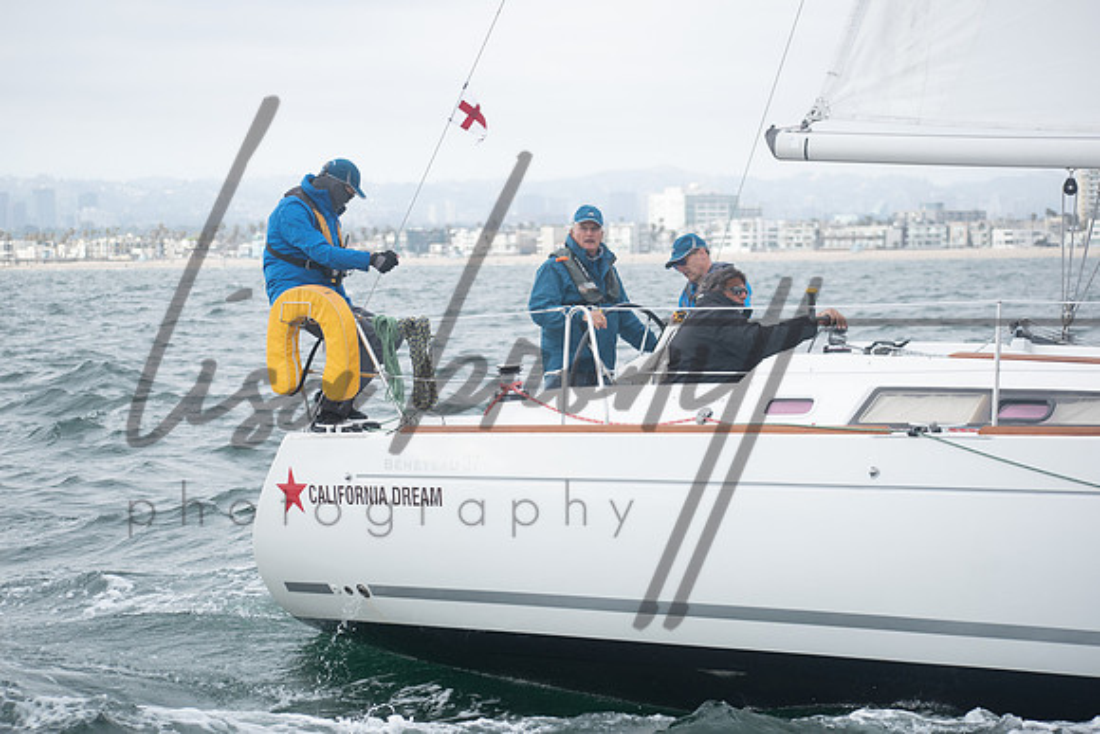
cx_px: 550
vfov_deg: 10.8
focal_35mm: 128
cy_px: 367
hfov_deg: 16.1
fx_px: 3897
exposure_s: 1/640
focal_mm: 85
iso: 400
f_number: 5.6
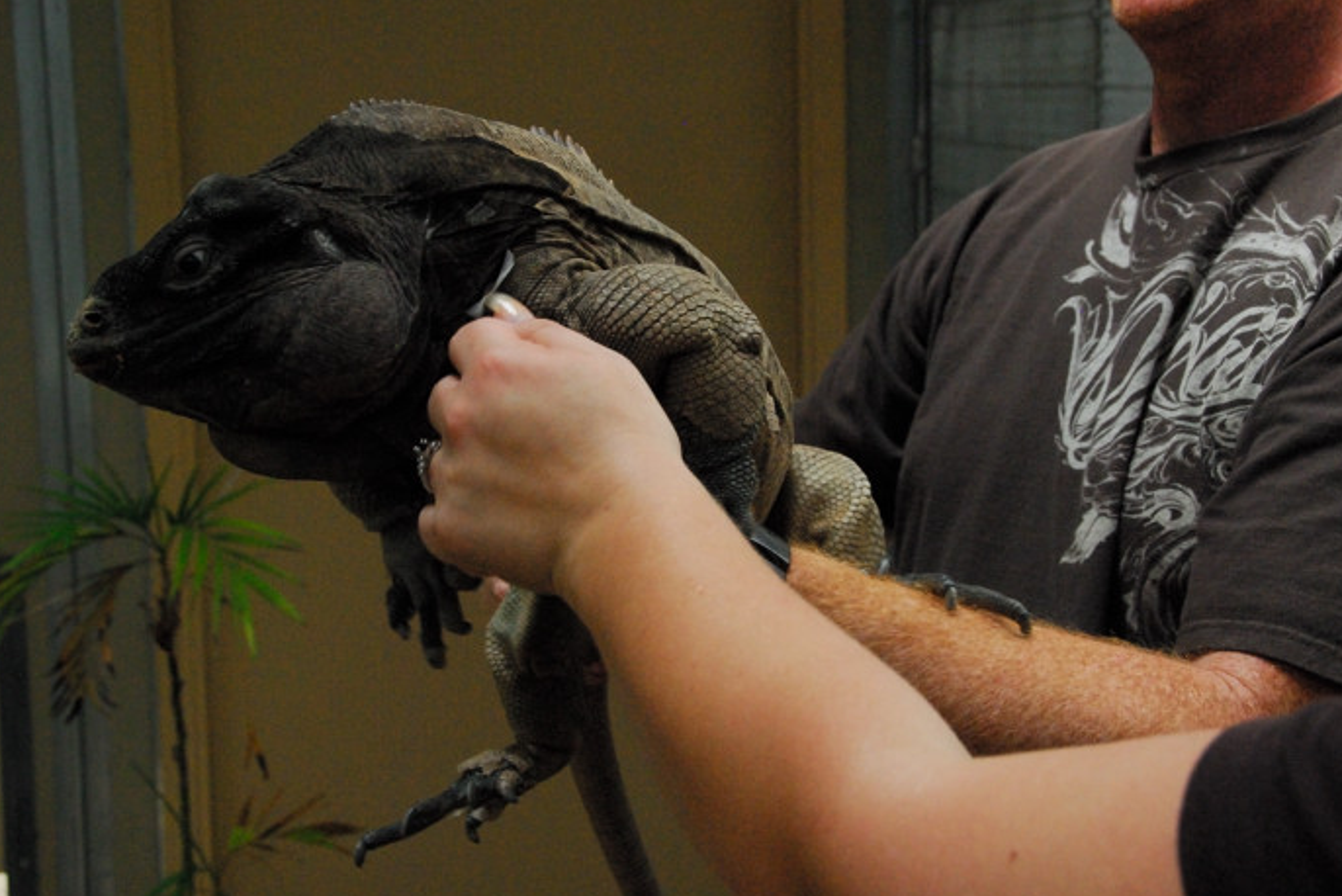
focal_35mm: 63
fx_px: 2349
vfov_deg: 21.6
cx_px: 661
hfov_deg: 31.9
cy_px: 414
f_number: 8
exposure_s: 1/125
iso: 1600
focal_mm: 36
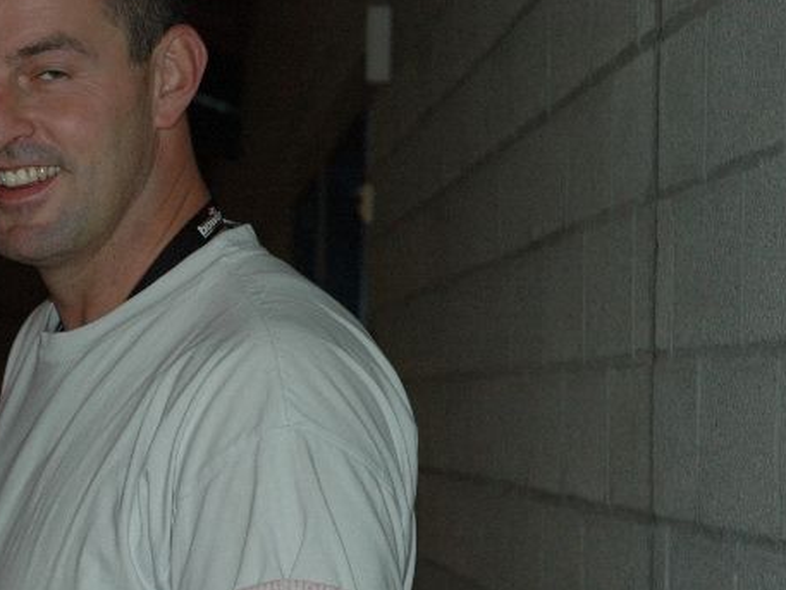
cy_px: 347
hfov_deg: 16.8
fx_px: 2635
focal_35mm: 116
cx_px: 115
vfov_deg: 12.8
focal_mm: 46
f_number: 4.5
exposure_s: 1/60
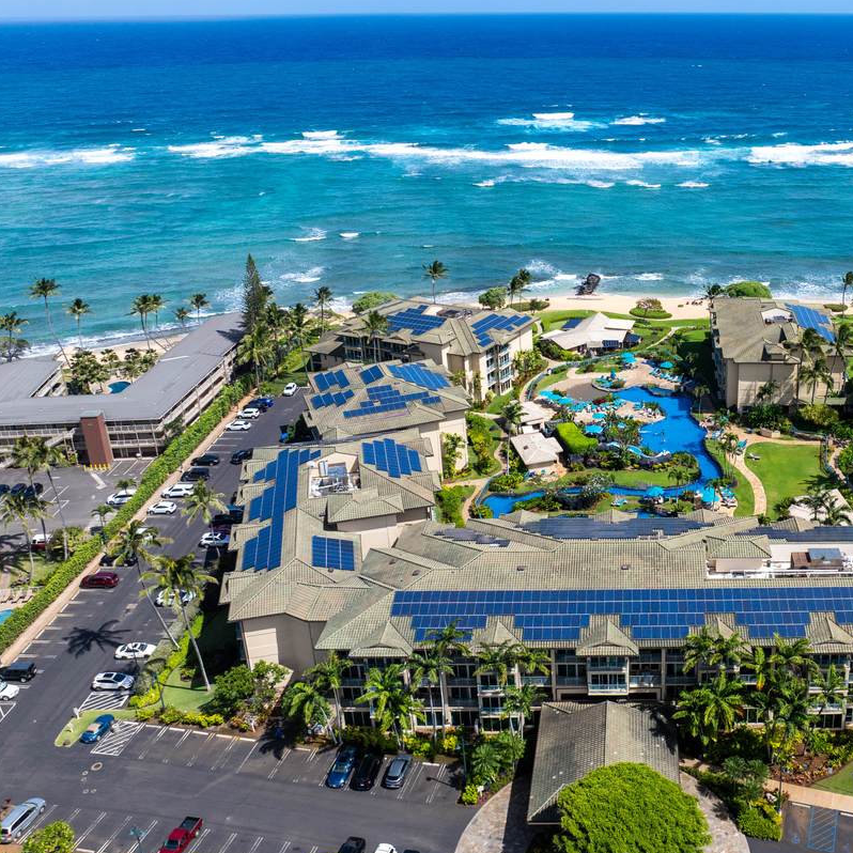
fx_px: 948
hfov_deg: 46.6
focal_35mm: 34
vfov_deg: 48.3
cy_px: 364
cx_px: 643
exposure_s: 1/2000
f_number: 2.8
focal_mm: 12.29
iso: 100
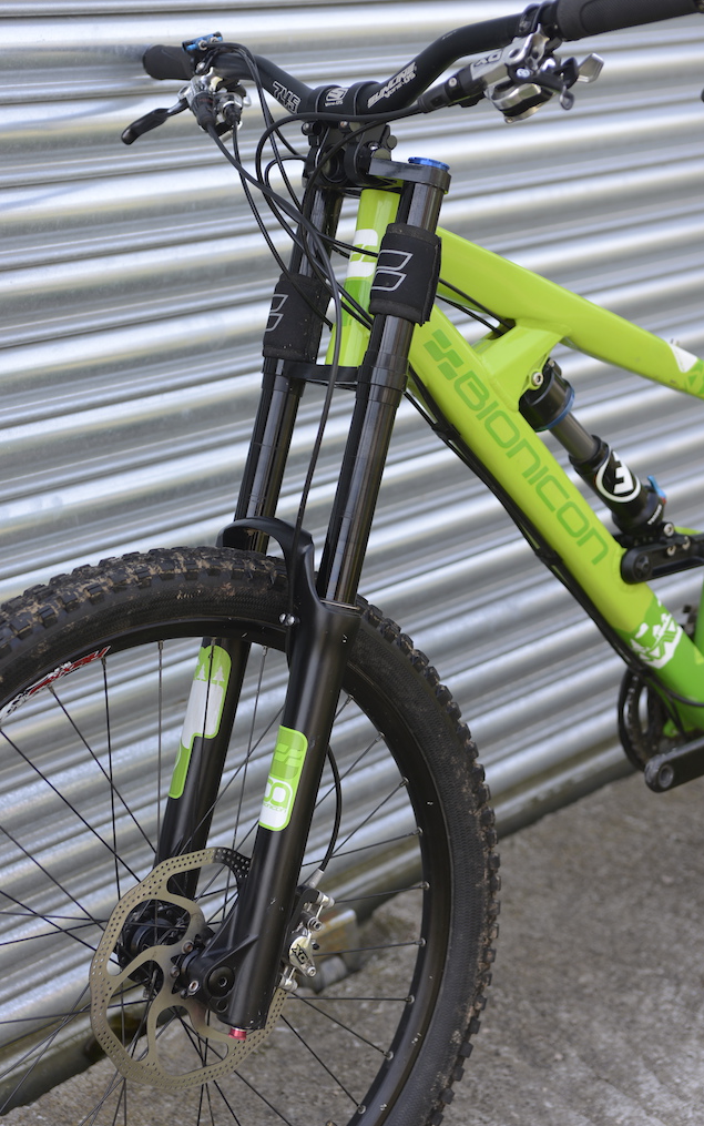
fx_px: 2209
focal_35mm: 72
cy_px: 560
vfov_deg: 28.6
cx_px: 361
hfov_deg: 18.1
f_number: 4
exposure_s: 1/250
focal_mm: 70
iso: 200
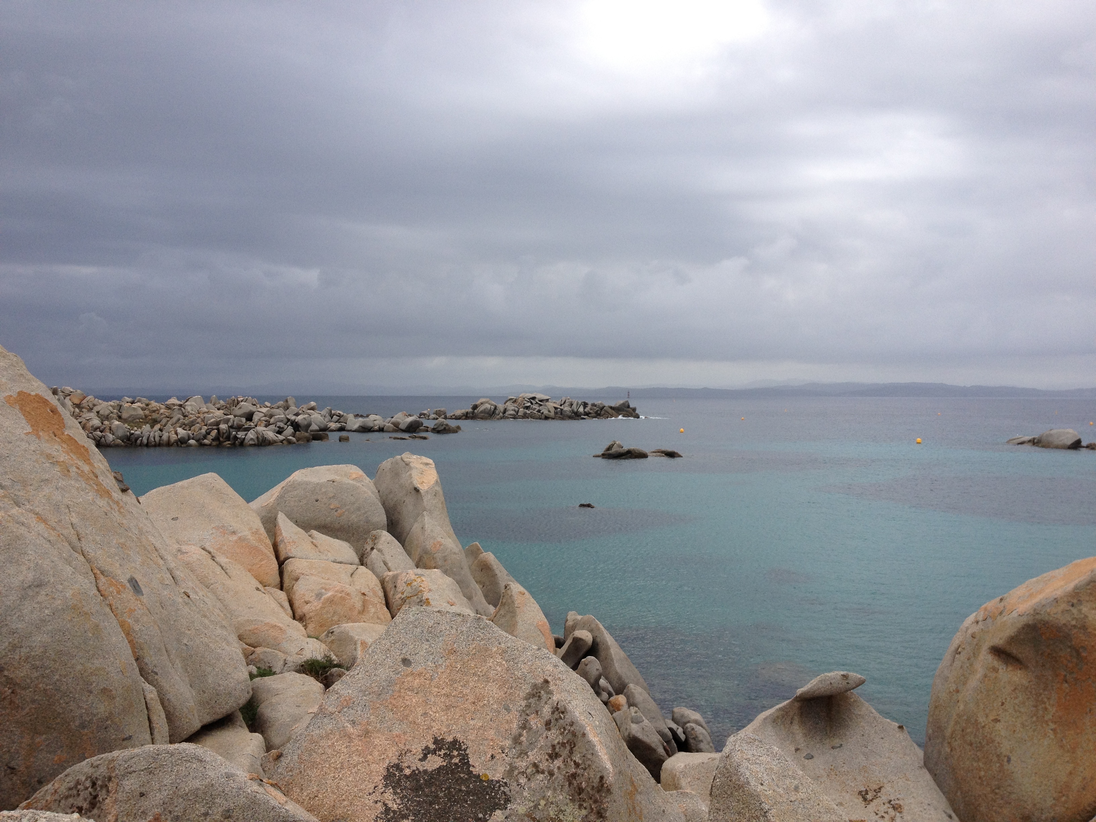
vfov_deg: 40.7
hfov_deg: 52.6
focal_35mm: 35
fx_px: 1108
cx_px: 548
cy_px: 411
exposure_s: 1/849
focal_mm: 4.28
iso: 64
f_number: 2.4
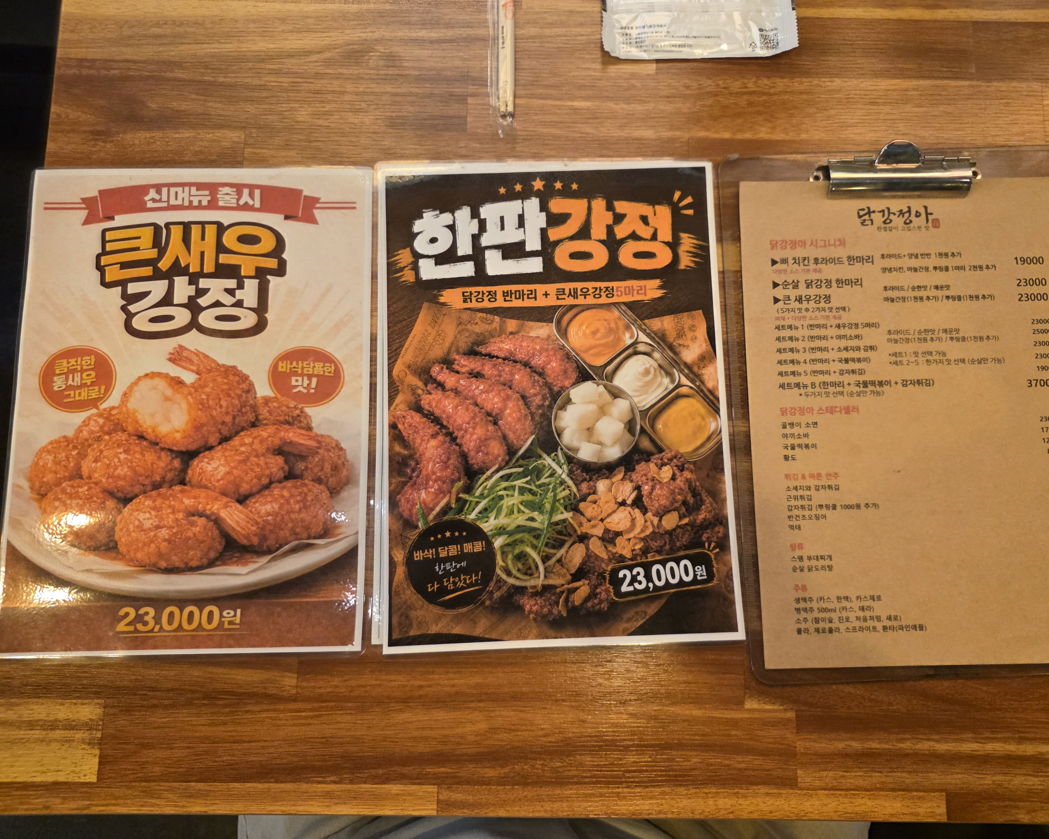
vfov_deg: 58.8
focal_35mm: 24
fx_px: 745
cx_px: 556
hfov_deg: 70.2
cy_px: 420
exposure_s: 1/120
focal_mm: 6.3
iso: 640
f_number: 1.7
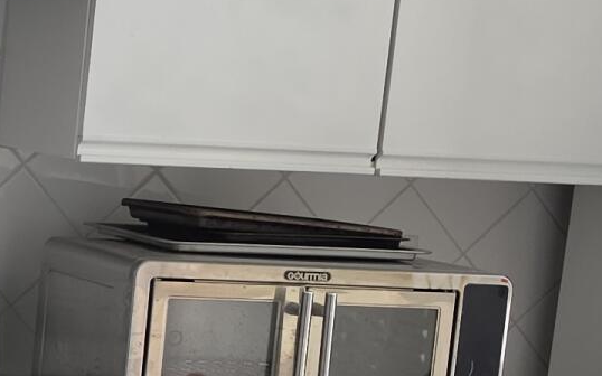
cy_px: 436
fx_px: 2231
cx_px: -284
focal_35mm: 136
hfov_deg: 14.4
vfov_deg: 9.5
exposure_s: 1/120
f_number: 1.4
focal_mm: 6.5
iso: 500
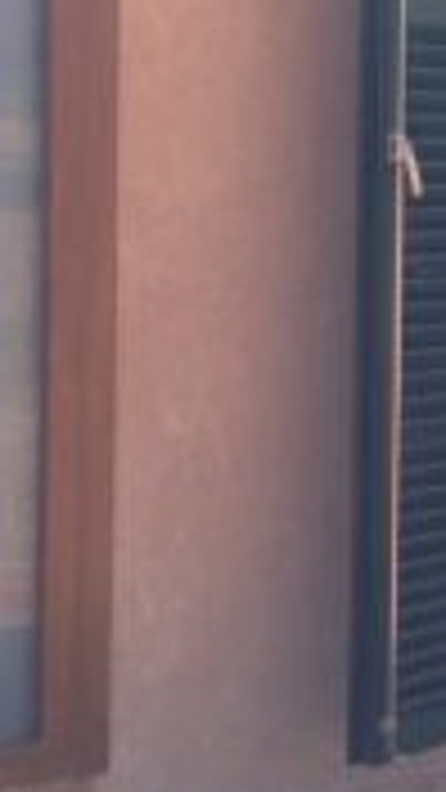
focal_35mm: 116
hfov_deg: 10.4
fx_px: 2439
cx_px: 408
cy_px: 83
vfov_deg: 18.2
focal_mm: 4.12
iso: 50
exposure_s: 1/493
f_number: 2.4
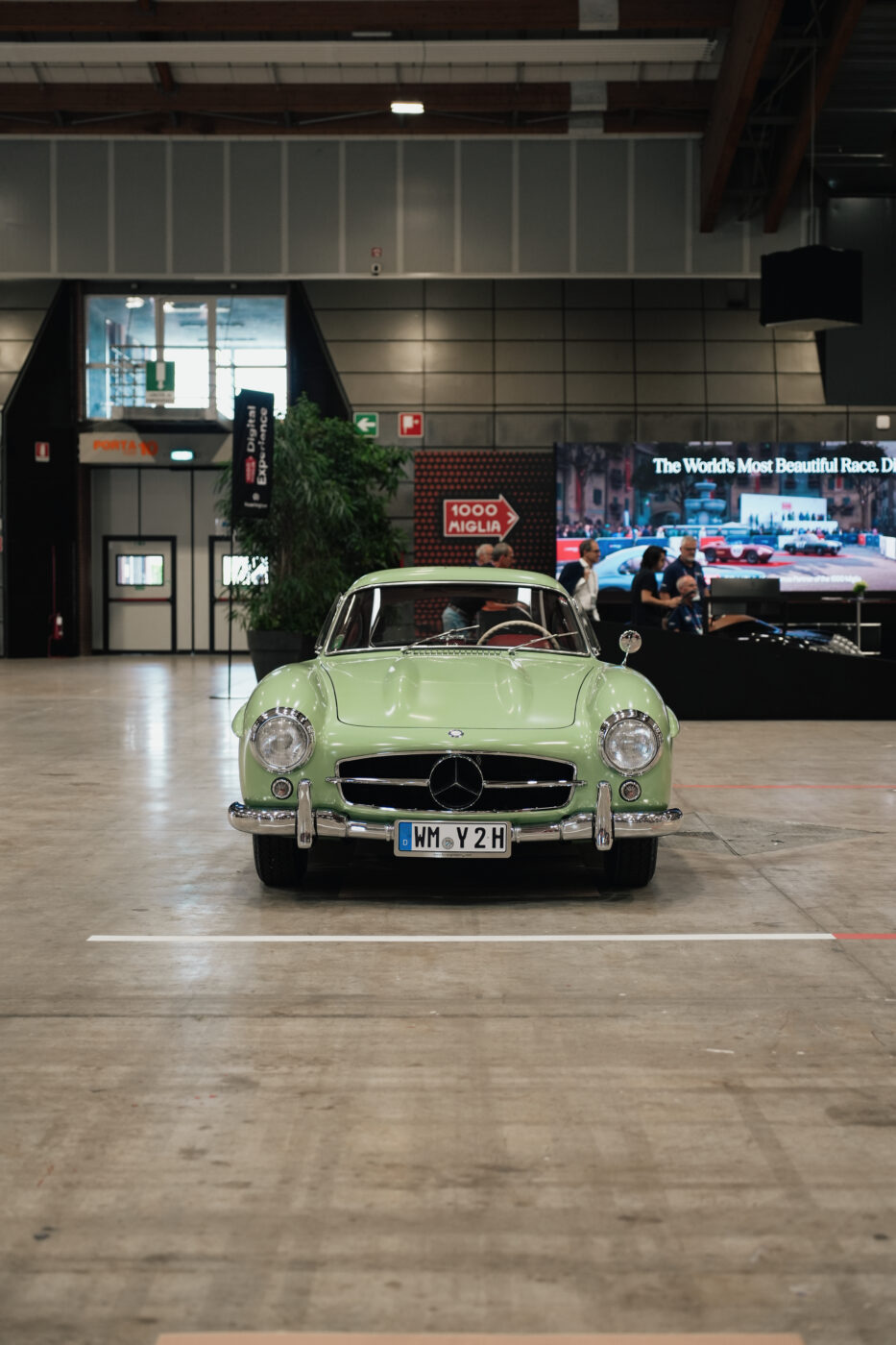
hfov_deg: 27.0
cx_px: 448
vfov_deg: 39.6
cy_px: 672
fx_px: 1867
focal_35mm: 50
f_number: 2.8
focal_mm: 50
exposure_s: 1/80
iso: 500
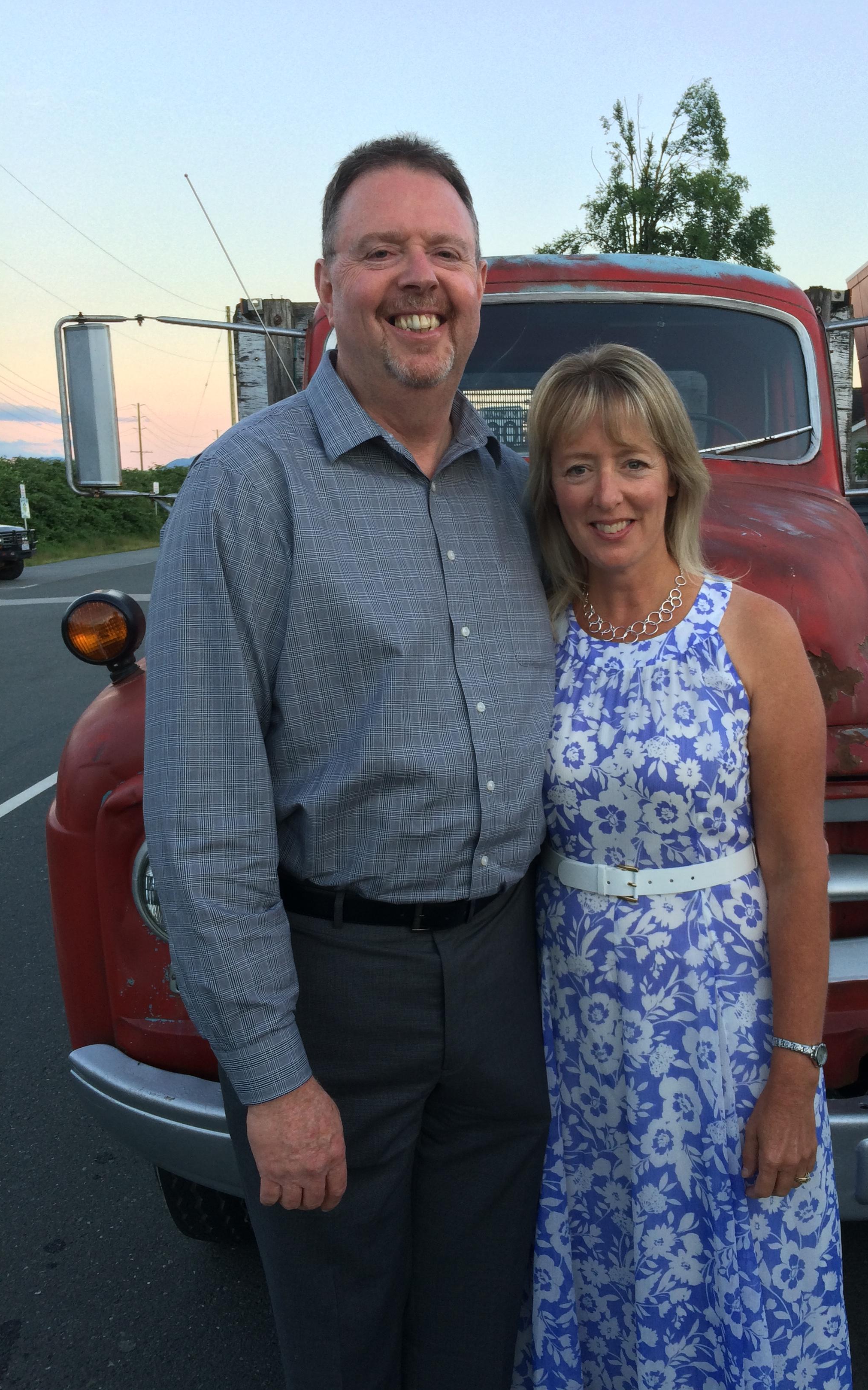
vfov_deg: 61.2
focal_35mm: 31
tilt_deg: -11.6
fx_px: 1173
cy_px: 694
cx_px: 523
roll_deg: +1.8
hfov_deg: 40.4
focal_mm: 4.15
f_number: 2.2
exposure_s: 1/40
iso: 40
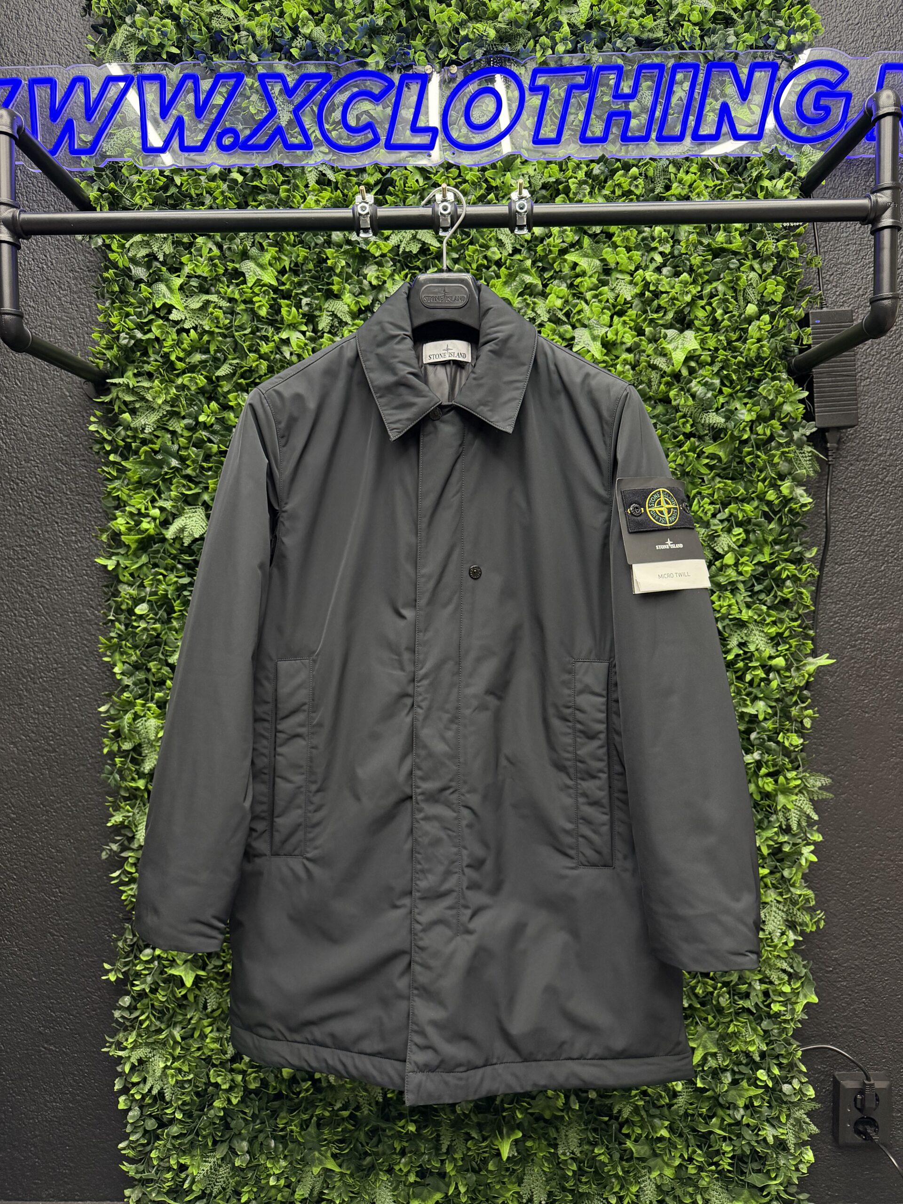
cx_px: 452
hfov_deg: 56.8
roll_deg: -0.4
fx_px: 835
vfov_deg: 71.6
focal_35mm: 24
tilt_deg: -3.1
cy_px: 602
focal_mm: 6.76
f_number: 1.78
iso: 250
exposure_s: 1/50
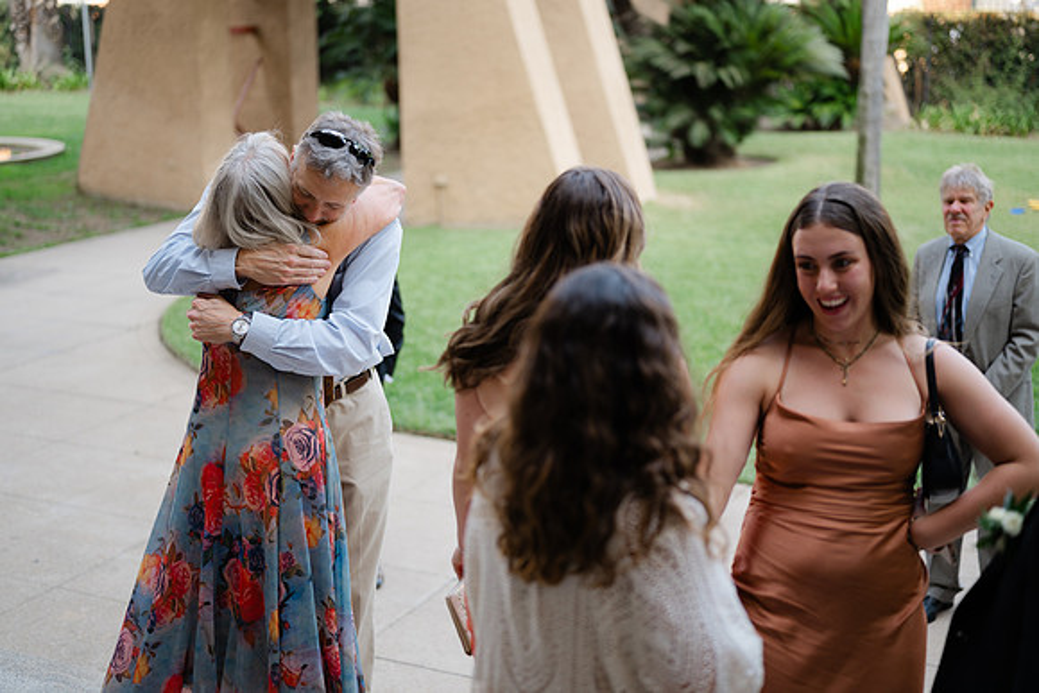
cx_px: 520
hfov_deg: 39.6
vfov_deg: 27.0
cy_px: 346
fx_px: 1443
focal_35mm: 50
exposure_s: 1/250
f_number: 1.8
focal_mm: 50
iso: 64
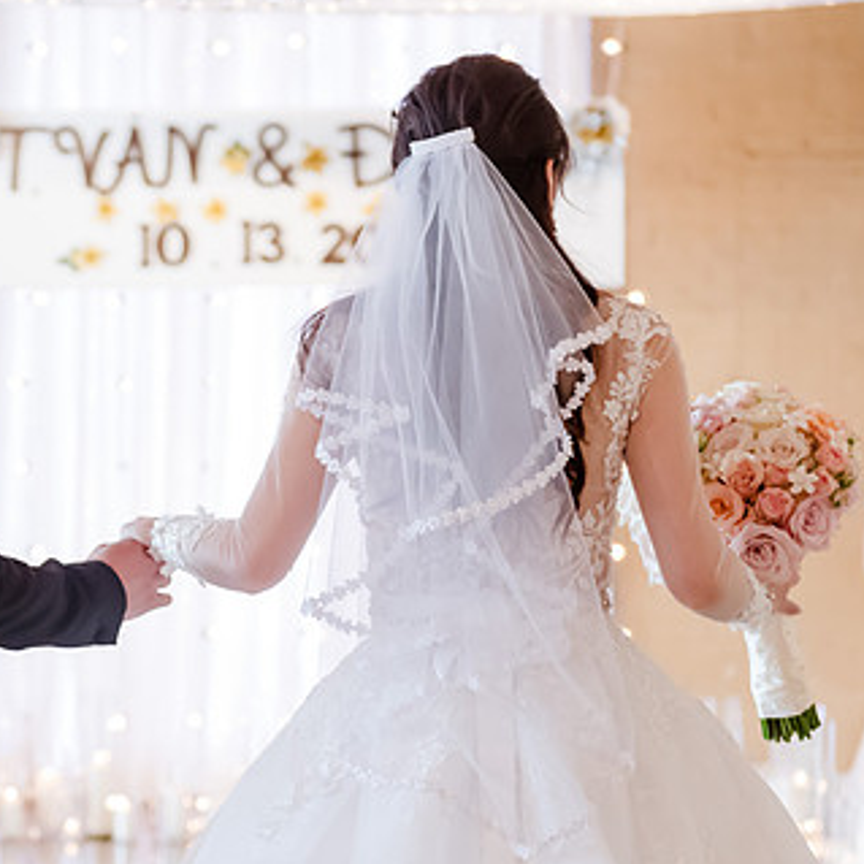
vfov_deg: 16.0
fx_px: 3078
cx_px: 141
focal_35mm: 109
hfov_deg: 15.8
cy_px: 503
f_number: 2.8
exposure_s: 1/200
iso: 2500
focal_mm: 52
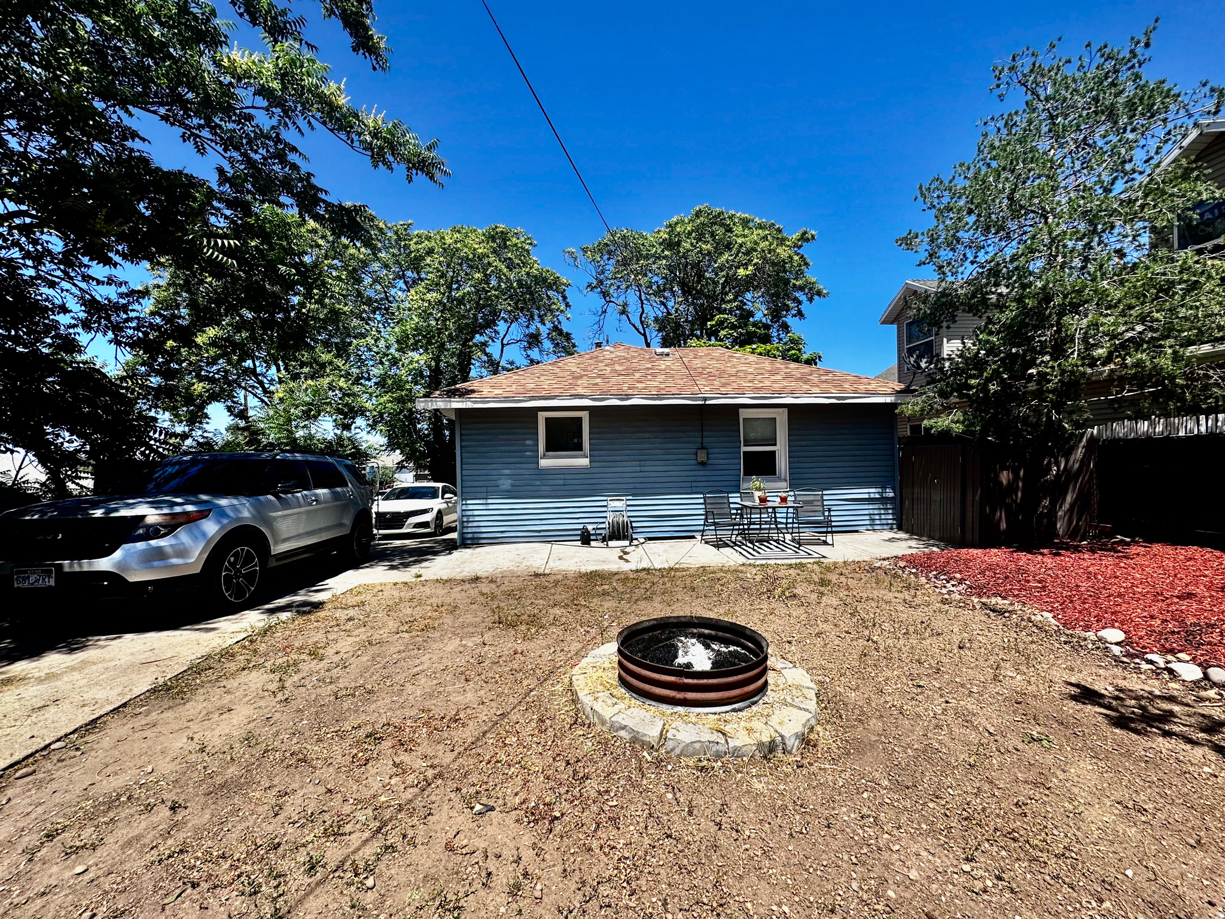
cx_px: 612
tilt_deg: +0.4
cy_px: 460
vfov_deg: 85.7
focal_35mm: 14
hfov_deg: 102.1
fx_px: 495
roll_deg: +1.0
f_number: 2.2
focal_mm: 2.22
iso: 50
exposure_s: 1/1789
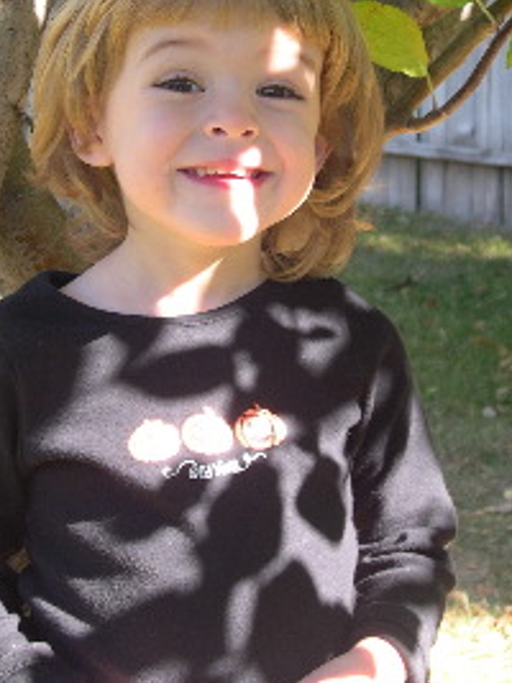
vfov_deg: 20.3
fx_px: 1895
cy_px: 187
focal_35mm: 96
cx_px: 239
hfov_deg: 15.4
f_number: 3.4
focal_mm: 12.2
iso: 100
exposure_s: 1/71.8
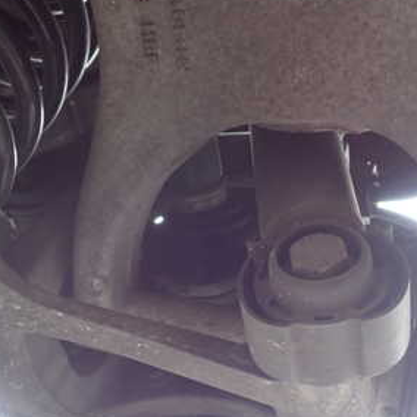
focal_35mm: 56
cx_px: 144
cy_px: 320
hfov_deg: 30.4
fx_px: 763
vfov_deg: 30.0
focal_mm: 5.4
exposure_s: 1/30
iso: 200
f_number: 2.3
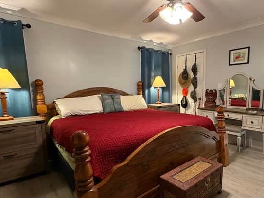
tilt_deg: -7.1
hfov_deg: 75.2
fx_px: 168
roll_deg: +0.7
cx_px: 164
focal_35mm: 22
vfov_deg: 61.0
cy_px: 108
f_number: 2.2
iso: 640
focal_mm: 2.22
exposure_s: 1/60
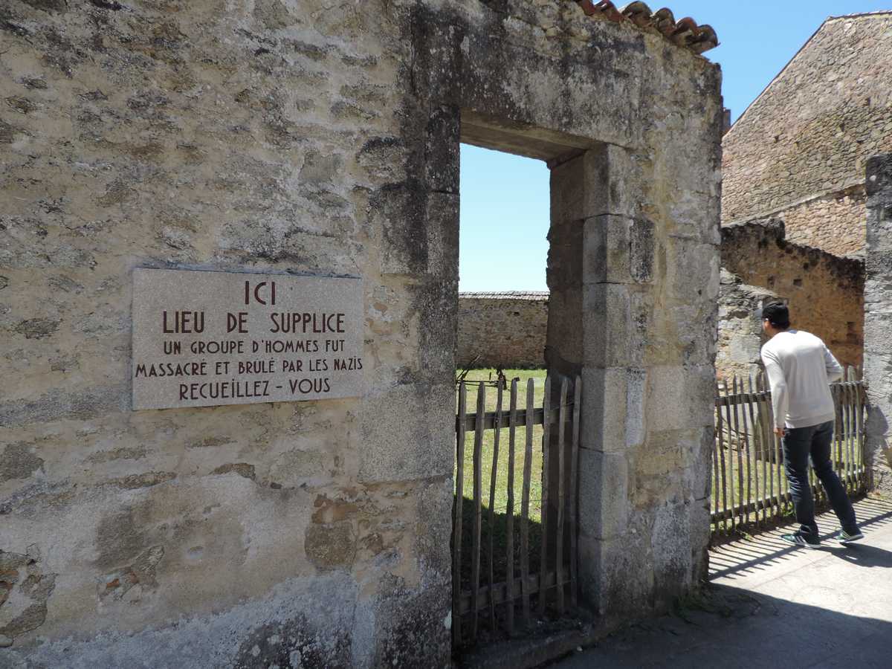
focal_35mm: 24
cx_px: 446
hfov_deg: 71.6
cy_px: 334
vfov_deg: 56.8
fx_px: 618
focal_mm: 4.3
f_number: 3
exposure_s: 1/500
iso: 80
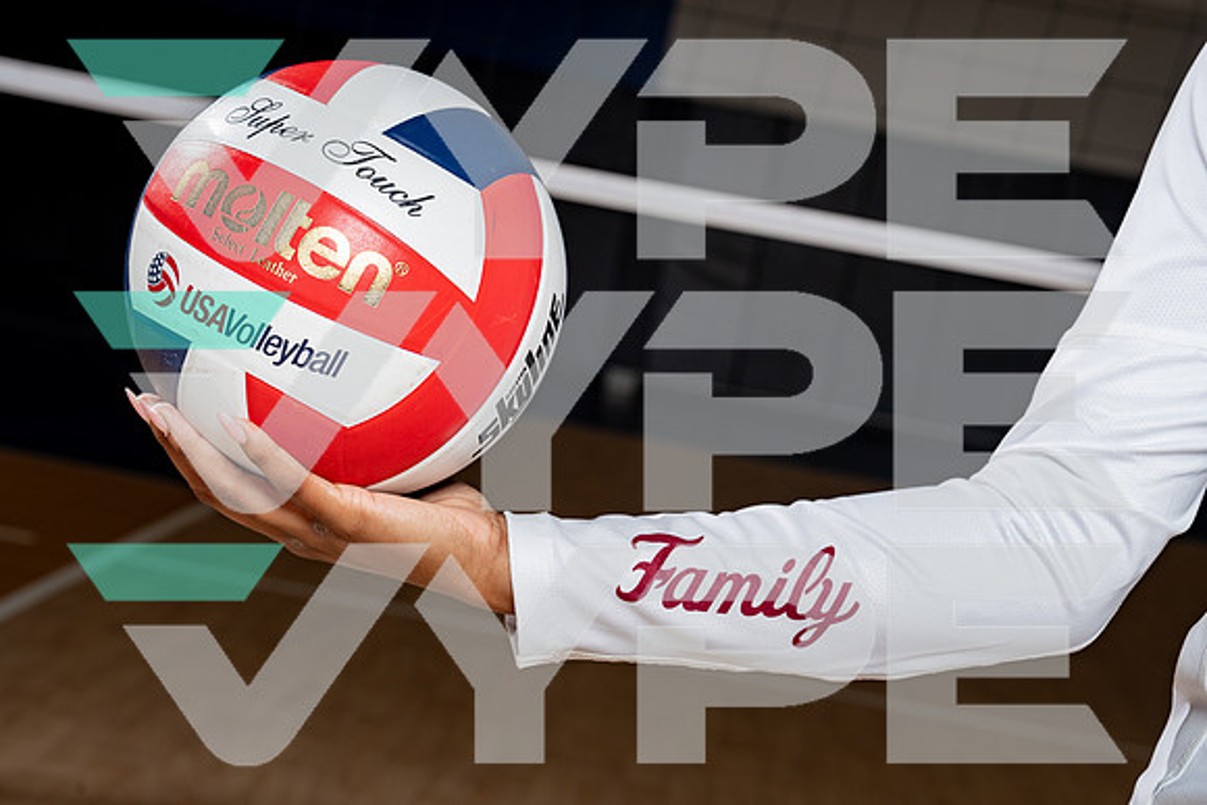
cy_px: 402
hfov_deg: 28.8
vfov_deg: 19.5
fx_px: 2347
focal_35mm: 70
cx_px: 604
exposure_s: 1/250
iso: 100
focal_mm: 70
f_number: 8
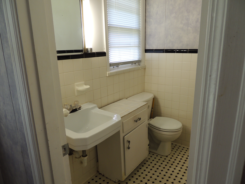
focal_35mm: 24
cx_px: 122
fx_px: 170
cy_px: 92
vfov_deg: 56.8
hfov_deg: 71.6
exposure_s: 1/30
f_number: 3
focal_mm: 4.3
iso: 160
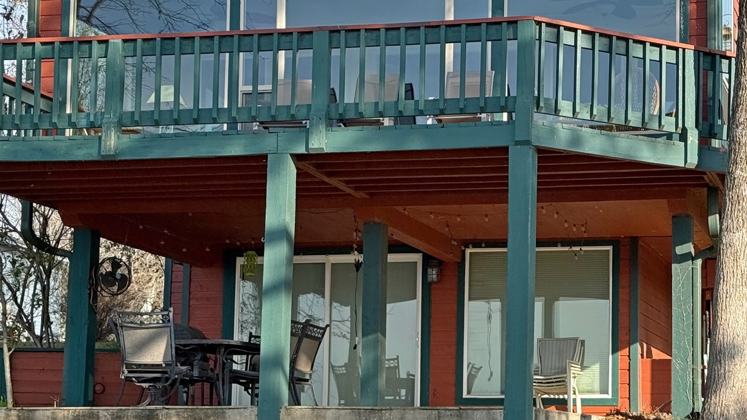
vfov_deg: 14.4
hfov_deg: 25.0
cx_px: 560
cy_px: 298
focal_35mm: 84
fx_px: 1664
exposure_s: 1/2494
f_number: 1.78
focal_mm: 6.76
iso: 80
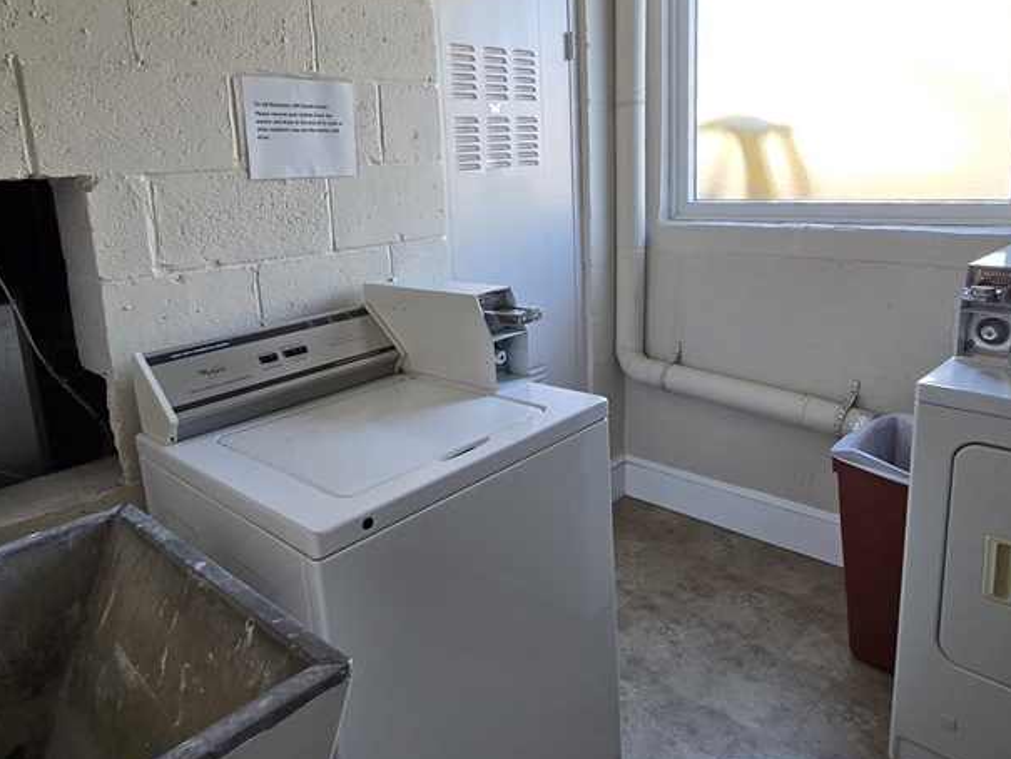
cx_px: 500
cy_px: 299
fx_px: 643
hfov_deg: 76.4
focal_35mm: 22
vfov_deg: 60.5
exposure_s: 1/60.2
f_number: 2.2
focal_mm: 2.2
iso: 100
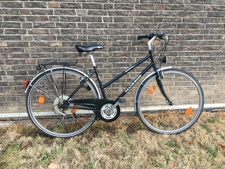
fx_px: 188
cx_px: 112
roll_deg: +1.5
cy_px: 84
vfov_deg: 48.2
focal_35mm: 29
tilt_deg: -18.9
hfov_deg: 61.7
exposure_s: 1/33
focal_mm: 4.15
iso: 80
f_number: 2.2
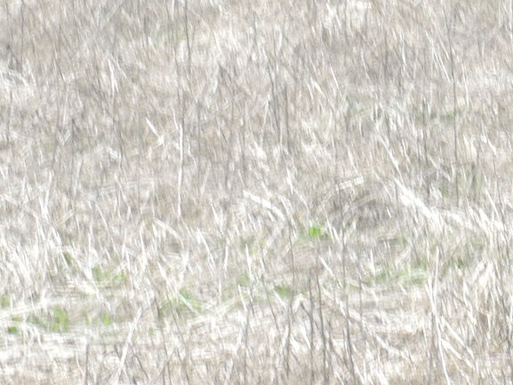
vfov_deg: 4.2
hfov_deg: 5.6
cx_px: 548
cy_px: -284
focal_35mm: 355
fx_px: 5262
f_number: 8.2
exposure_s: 1/60
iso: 80
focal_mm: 17.8
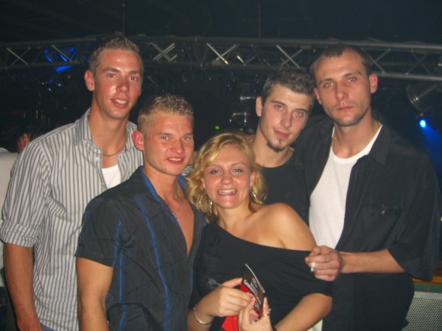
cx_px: 221
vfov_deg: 37.7
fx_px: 485
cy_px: 166
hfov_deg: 49.0
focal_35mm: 38
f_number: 2.8
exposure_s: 1/60
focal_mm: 7.9
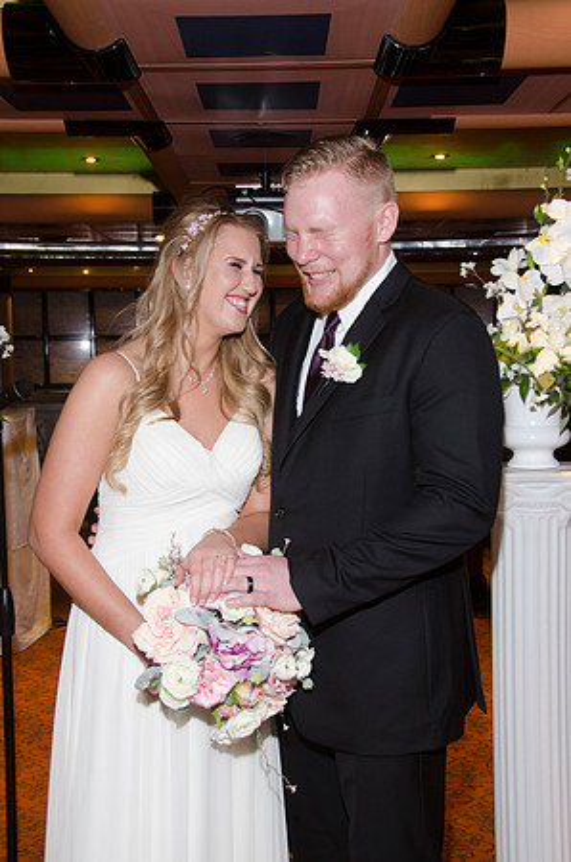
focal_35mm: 48
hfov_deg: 27.9
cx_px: 286
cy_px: 431
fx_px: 1147
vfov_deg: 41.2
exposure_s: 1/60
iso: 400
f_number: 5.6
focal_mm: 32
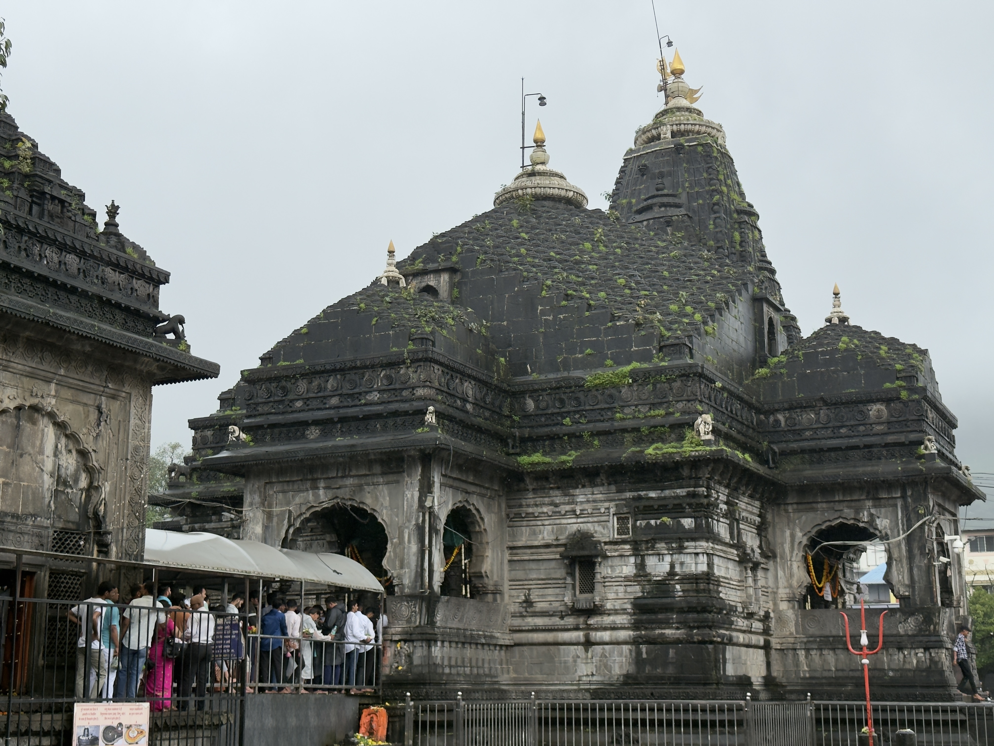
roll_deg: -0.8
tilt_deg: +12.4
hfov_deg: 39.7
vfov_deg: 30.3
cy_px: 373
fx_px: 1378
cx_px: 497
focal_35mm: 48
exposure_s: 1/1575
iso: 64
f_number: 1.78
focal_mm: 6.76
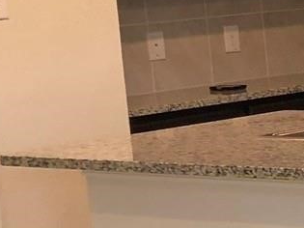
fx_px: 1598
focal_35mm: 182
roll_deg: +3.8
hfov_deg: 9.2
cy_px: 128
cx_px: 836
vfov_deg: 8.2
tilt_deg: -6.7
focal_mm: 4
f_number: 1.8
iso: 40
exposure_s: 1/30
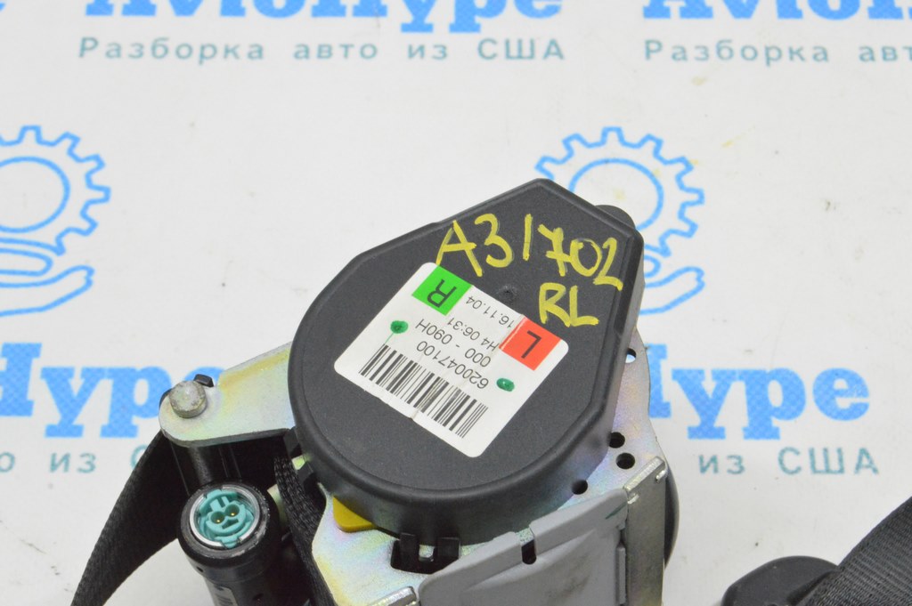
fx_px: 2088
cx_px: 456
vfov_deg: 16.5
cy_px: 303
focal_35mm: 82
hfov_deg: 24.6
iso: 6400
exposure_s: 1/15
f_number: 20
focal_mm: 55
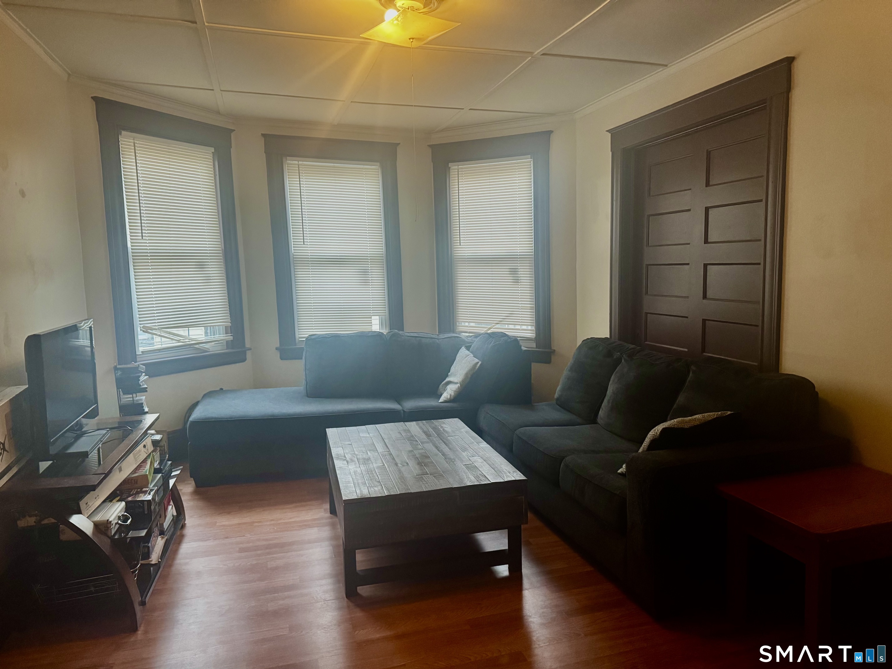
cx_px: 446
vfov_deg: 56.8
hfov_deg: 71.6
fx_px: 618
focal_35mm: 24
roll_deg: +2.1
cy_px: 334
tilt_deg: -6.7
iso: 500
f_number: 1.78
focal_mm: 6.76
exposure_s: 1/60
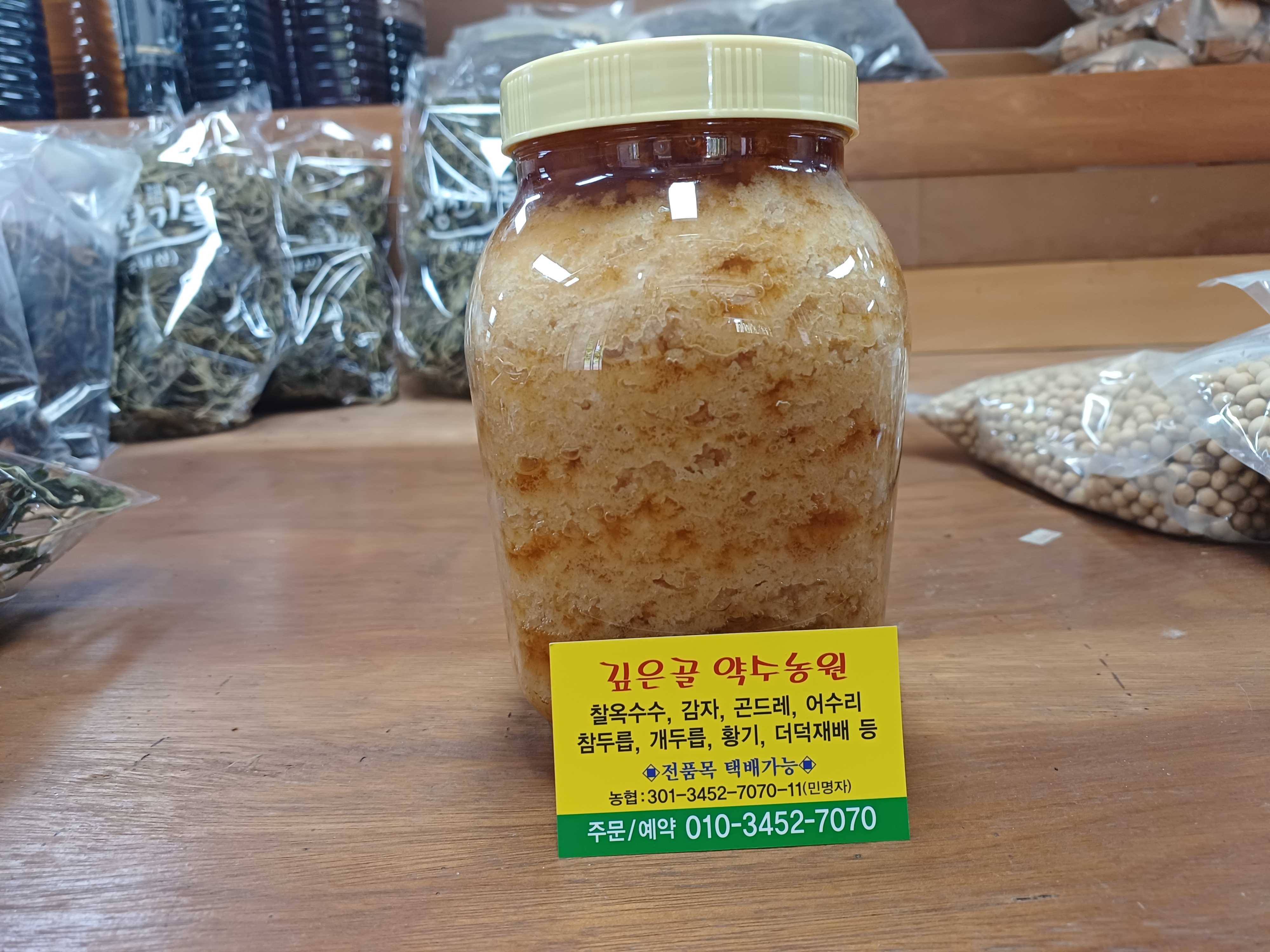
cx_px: 635
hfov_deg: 73.9
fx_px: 844
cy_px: 476
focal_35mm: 23
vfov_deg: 58.9
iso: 160
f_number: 1.8
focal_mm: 5.06
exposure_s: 1/40
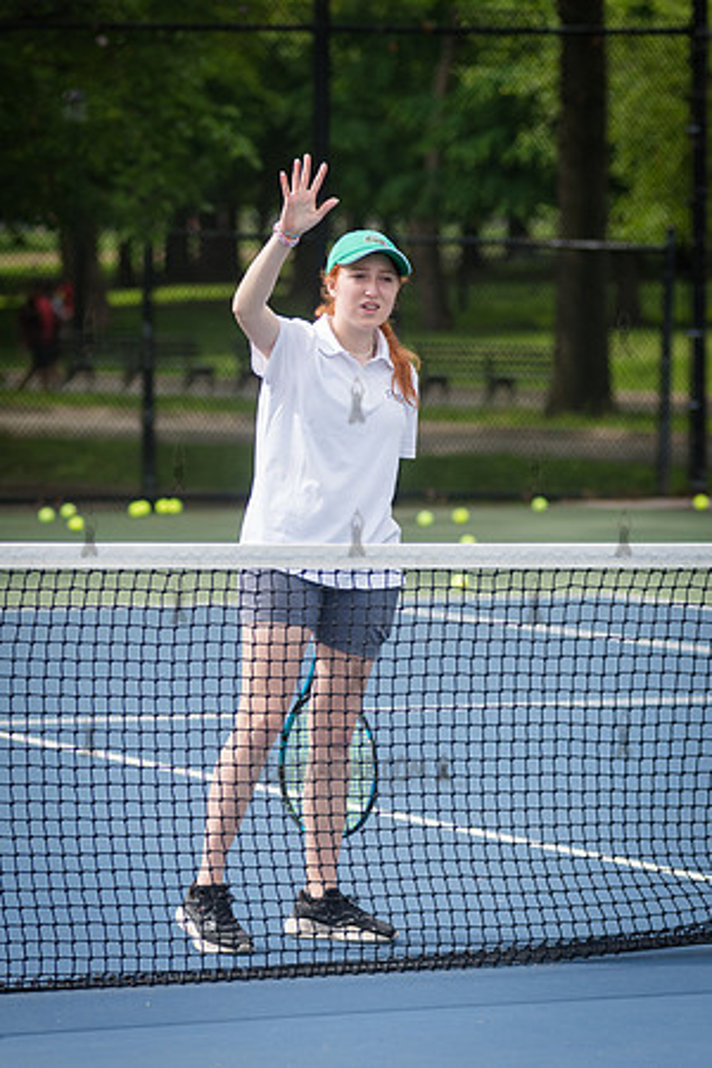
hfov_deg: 7.6
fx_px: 5355
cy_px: 534
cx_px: 270
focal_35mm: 181
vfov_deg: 11.4
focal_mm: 120
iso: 200
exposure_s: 1/1250
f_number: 3.5
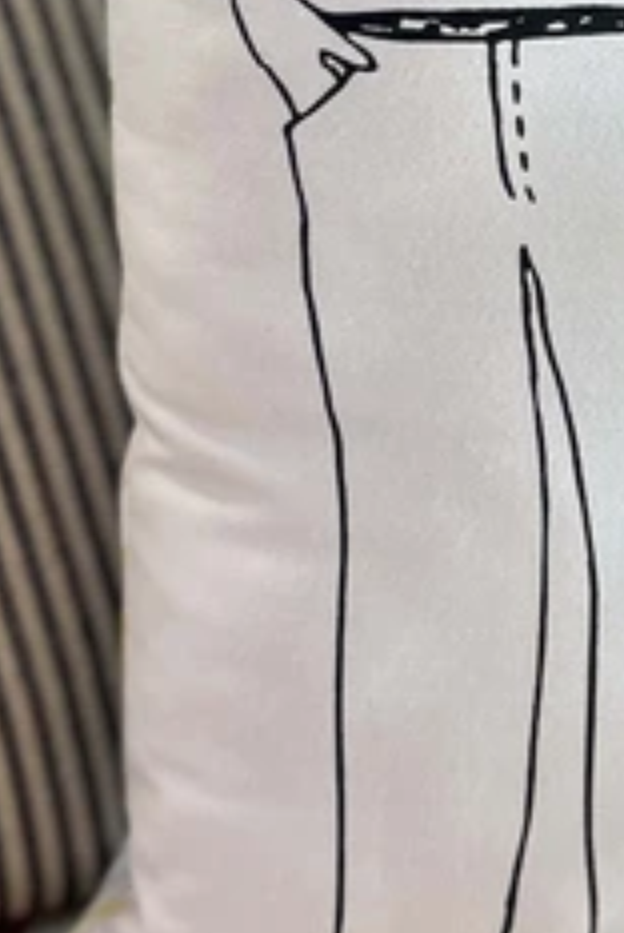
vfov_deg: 18.8
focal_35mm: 102
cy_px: -220
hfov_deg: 13.4
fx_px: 2644
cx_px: 460
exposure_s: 1/100
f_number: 1.5
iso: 100
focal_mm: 5.7
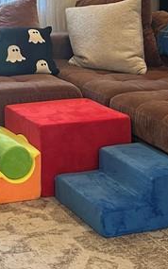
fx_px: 726
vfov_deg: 20.5
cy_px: 14
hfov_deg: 12.8
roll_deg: +0.8
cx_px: -44
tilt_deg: -5.9
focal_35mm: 99
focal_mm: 5.7
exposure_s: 1/120
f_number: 1.5
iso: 100
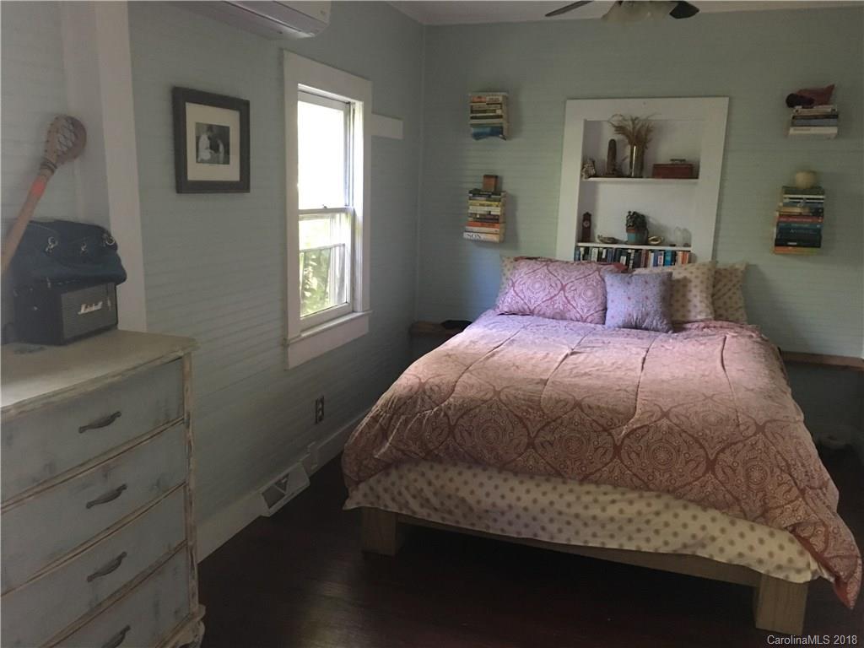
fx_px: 724
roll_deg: -1.3
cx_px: 432
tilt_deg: -11.4
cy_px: 324
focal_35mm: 29
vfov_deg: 48.2
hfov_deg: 61.7
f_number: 2.2
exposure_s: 1/15
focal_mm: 4.15
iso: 250
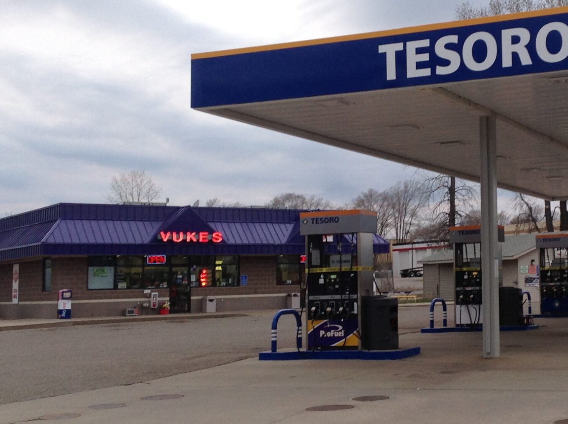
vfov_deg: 22.2
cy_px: 191
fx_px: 1081
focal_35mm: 66
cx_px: 445
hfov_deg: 28.9
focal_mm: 4.28
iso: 50
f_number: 2.4
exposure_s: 1/184
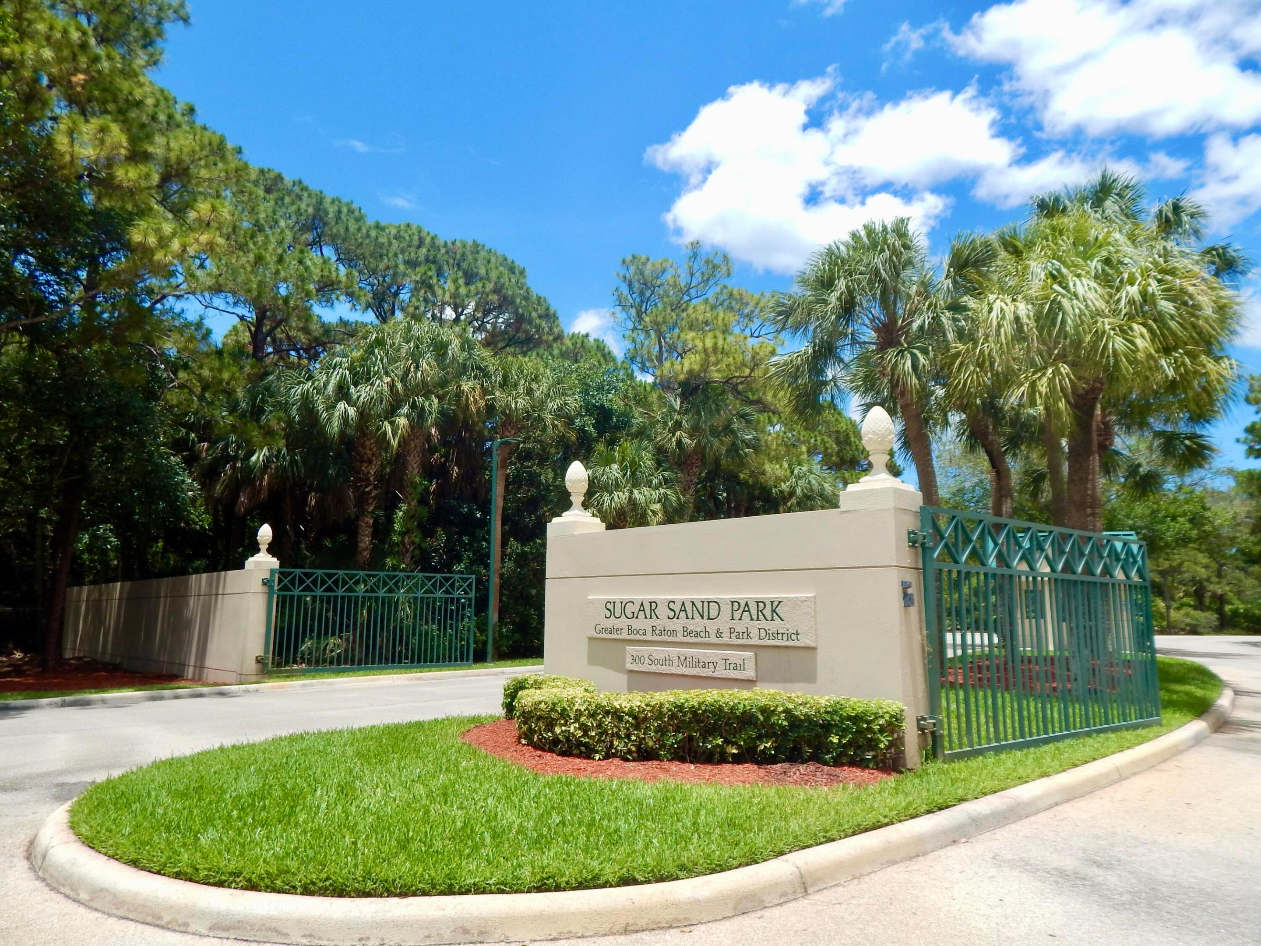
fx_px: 801
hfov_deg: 76.4
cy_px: 473
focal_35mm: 22
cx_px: 630
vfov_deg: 61.1
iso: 125
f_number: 6
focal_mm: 4
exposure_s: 1/500
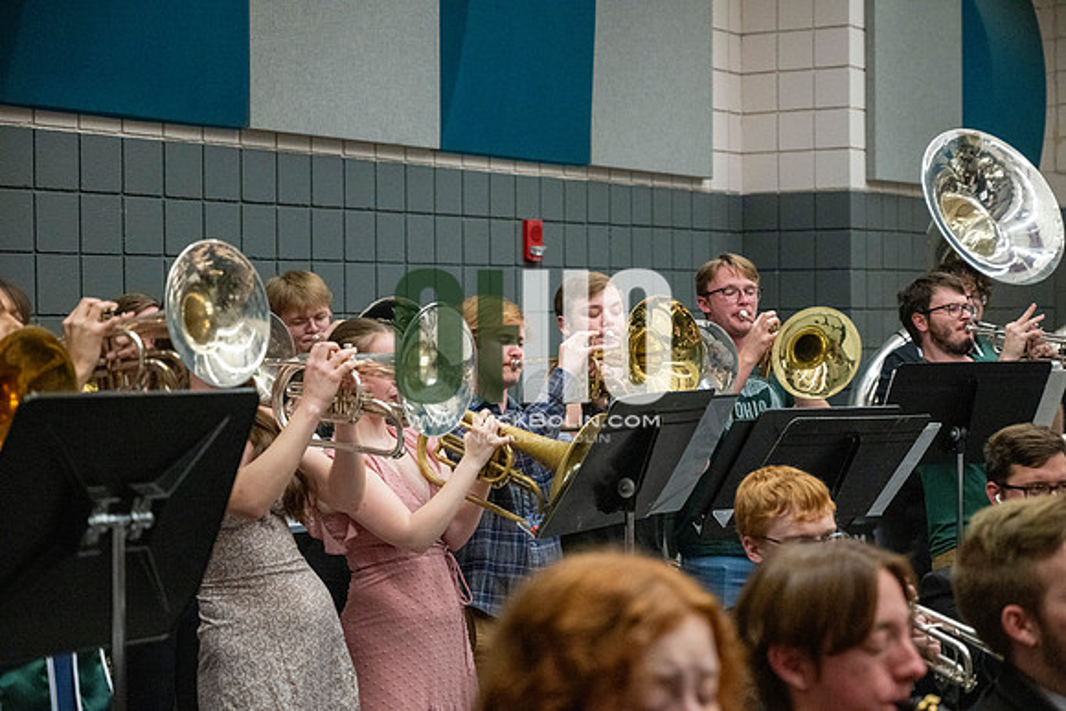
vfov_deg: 19.5
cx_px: 533
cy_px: 356
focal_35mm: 70
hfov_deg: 28.8
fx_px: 2073
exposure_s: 1/500
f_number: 4
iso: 10000
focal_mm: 70
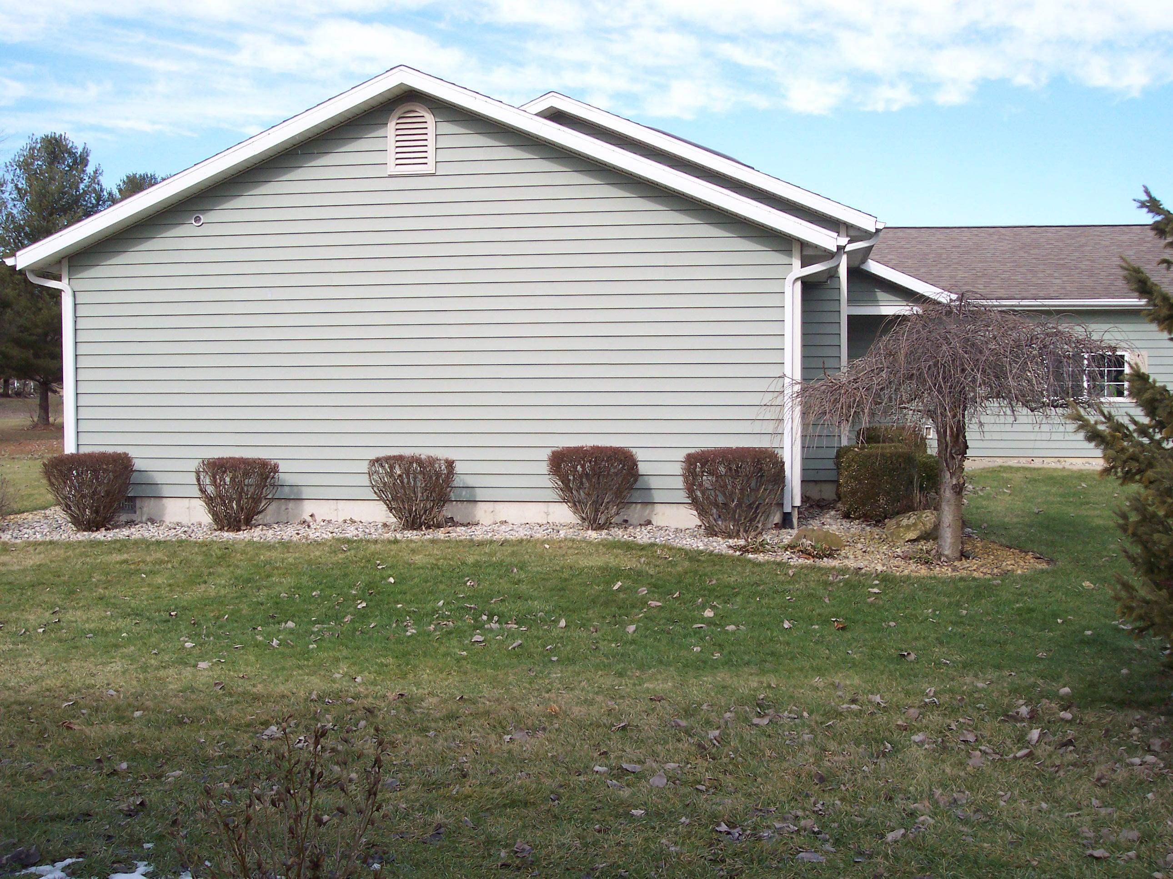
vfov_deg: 37.7
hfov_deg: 49.0
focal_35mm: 38
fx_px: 1287
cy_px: 440
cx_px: 586
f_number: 4.8
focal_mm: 8
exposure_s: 1/350
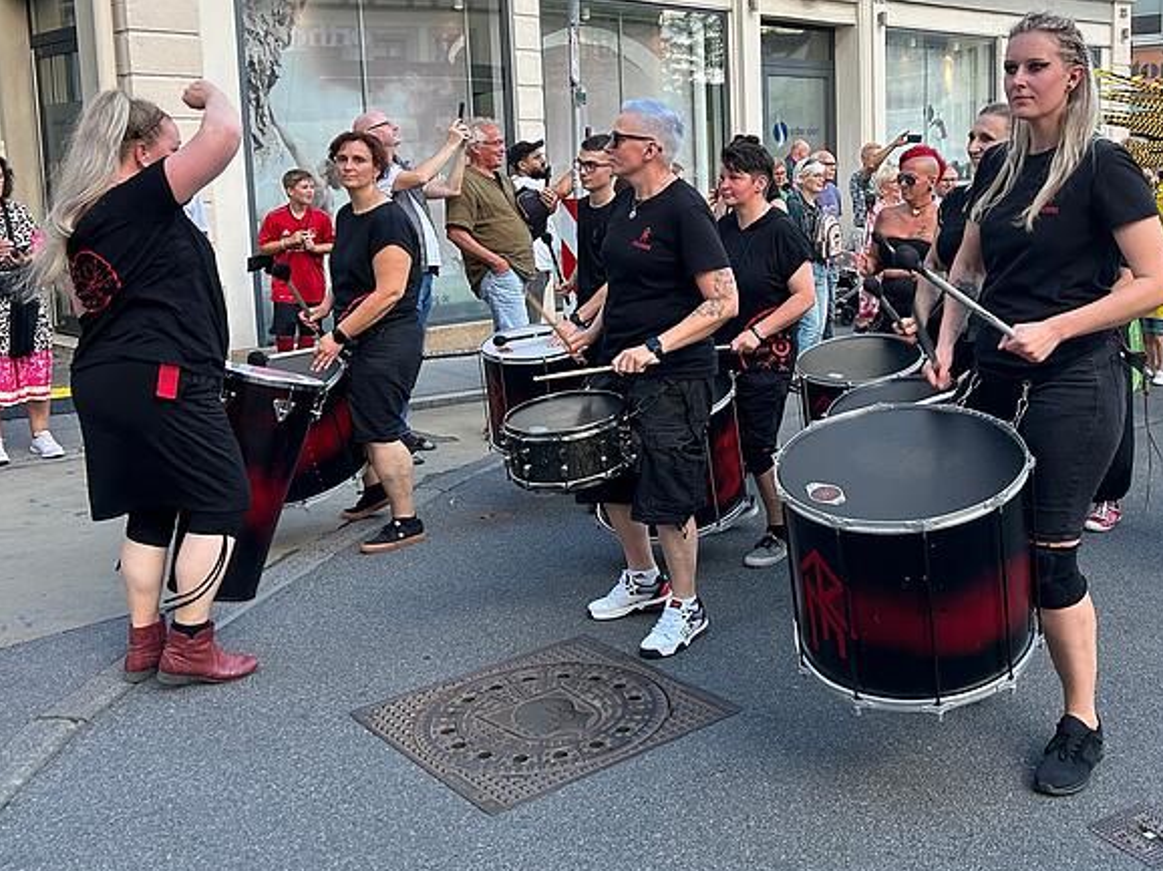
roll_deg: +0.5
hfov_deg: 50.5
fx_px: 1209
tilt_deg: -7.2
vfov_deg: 39.3
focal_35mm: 36
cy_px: 310
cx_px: 771
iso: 40
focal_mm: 5.7
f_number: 1.5
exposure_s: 1/290
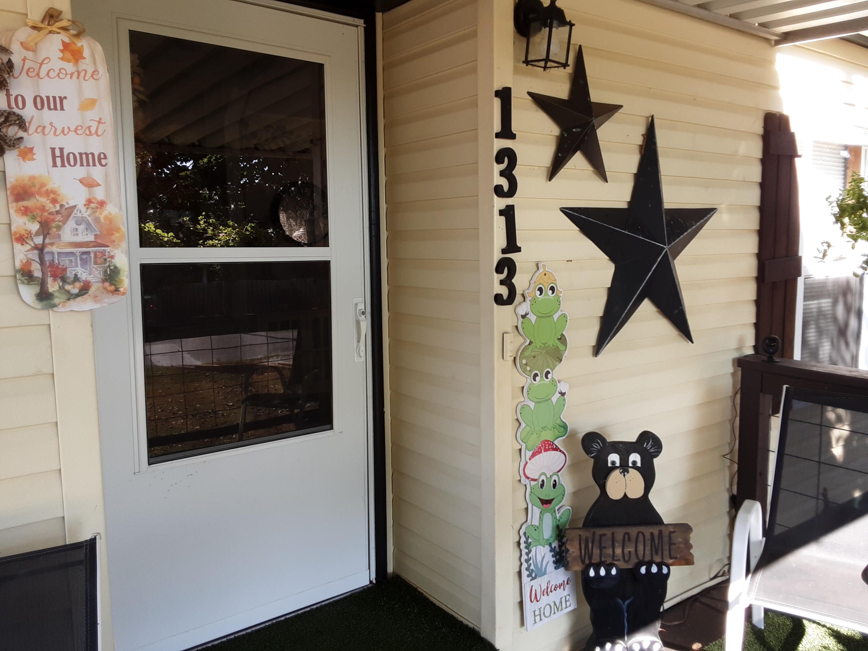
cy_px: 326
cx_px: 434
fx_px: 702
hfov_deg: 63.4
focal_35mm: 28
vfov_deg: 49.7
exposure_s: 1/120
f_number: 1.9
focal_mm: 2.9
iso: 50
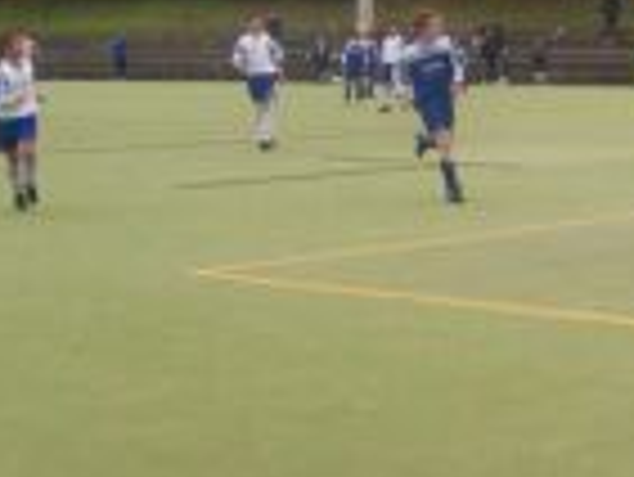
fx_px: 1925
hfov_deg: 18.1
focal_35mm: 105
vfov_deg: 14.1
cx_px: 665
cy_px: 252
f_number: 5.6
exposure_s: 1/125
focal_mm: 5.6
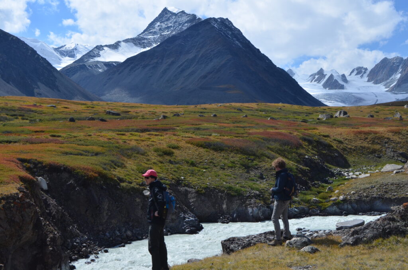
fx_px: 543
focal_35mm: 48
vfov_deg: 27.9
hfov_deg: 41.2
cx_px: 204
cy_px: 135
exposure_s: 1/250
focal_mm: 32
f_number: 8
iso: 100
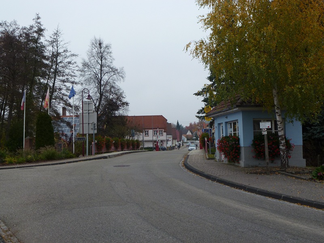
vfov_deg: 37.7
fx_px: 356
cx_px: 162
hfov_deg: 49.0
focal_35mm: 38
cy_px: 122
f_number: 3.8
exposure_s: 1/80
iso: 100
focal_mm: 6.8
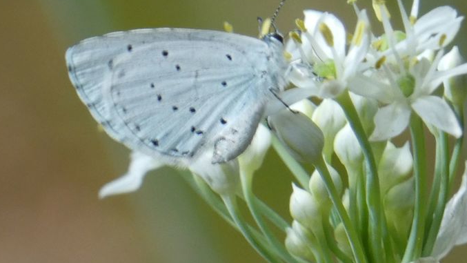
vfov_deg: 1.9
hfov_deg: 3.4
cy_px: 116
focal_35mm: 644
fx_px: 7976
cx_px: 286
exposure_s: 1/100
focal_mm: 84
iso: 200
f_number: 5.6
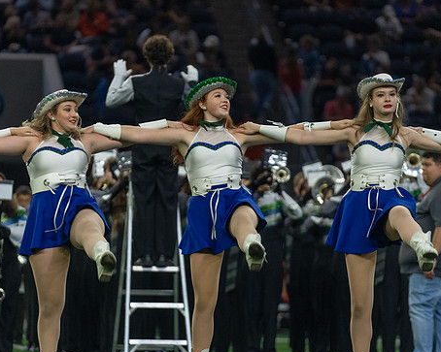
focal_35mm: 332
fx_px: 4332
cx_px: 211
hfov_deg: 5.8
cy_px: 213
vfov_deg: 4.7
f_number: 2.8
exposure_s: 1/1000
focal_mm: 200
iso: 2500
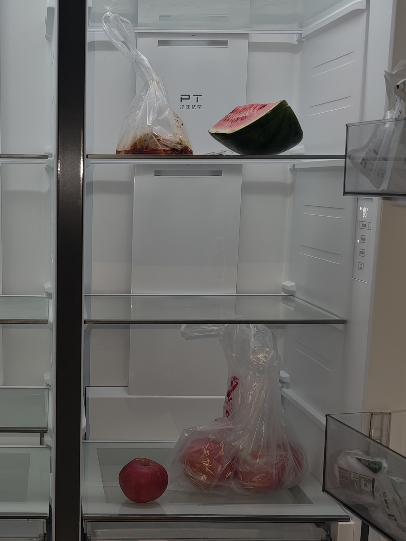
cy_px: 397
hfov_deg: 22.9
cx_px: 63
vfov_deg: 30.3
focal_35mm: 63
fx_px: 985
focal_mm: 8.67
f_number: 1.75
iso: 98
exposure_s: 1/100
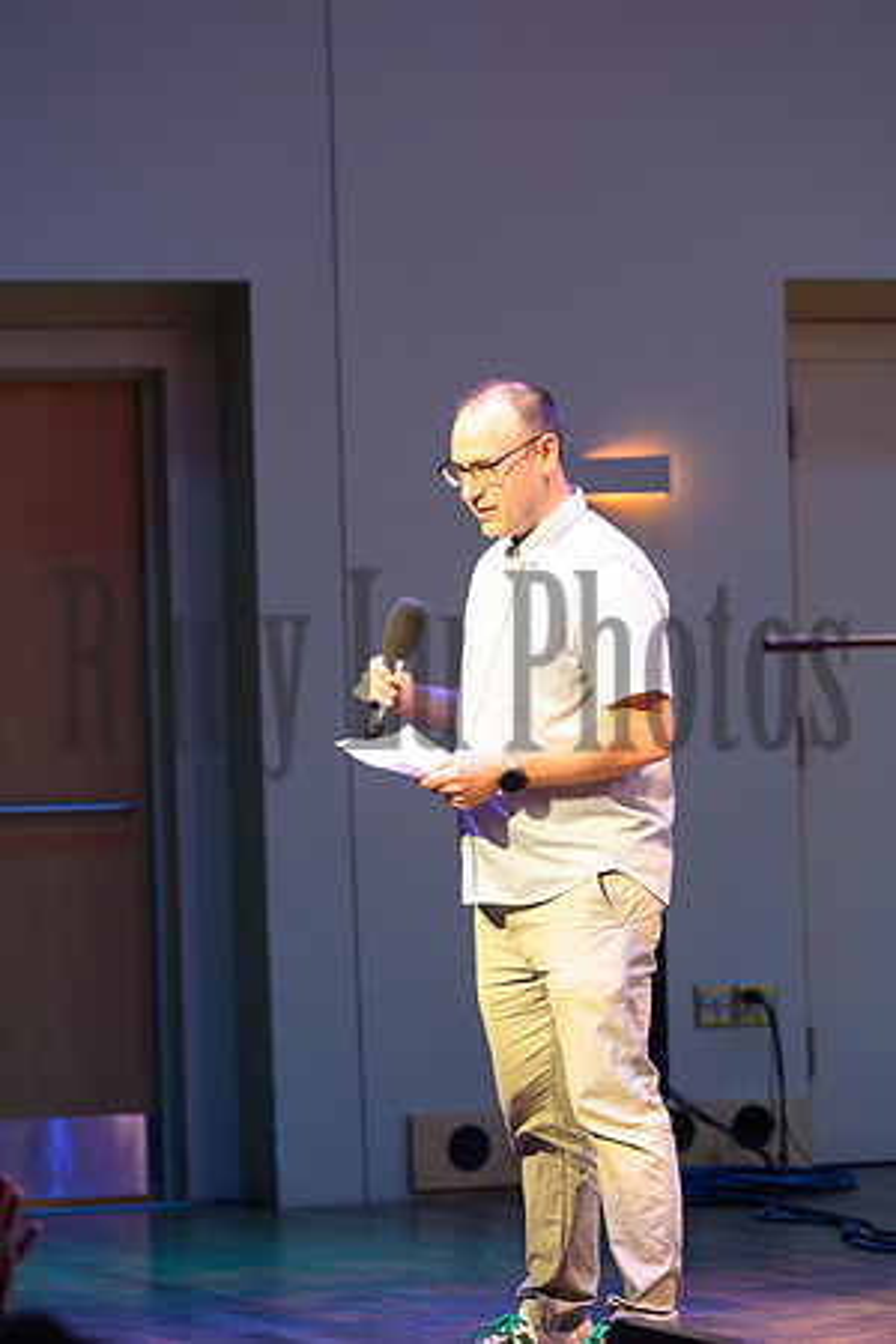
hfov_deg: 7.6
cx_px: 448
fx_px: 6719
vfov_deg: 11.4
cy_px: 672
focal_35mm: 180
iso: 1600
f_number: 5
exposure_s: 1/80
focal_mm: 180
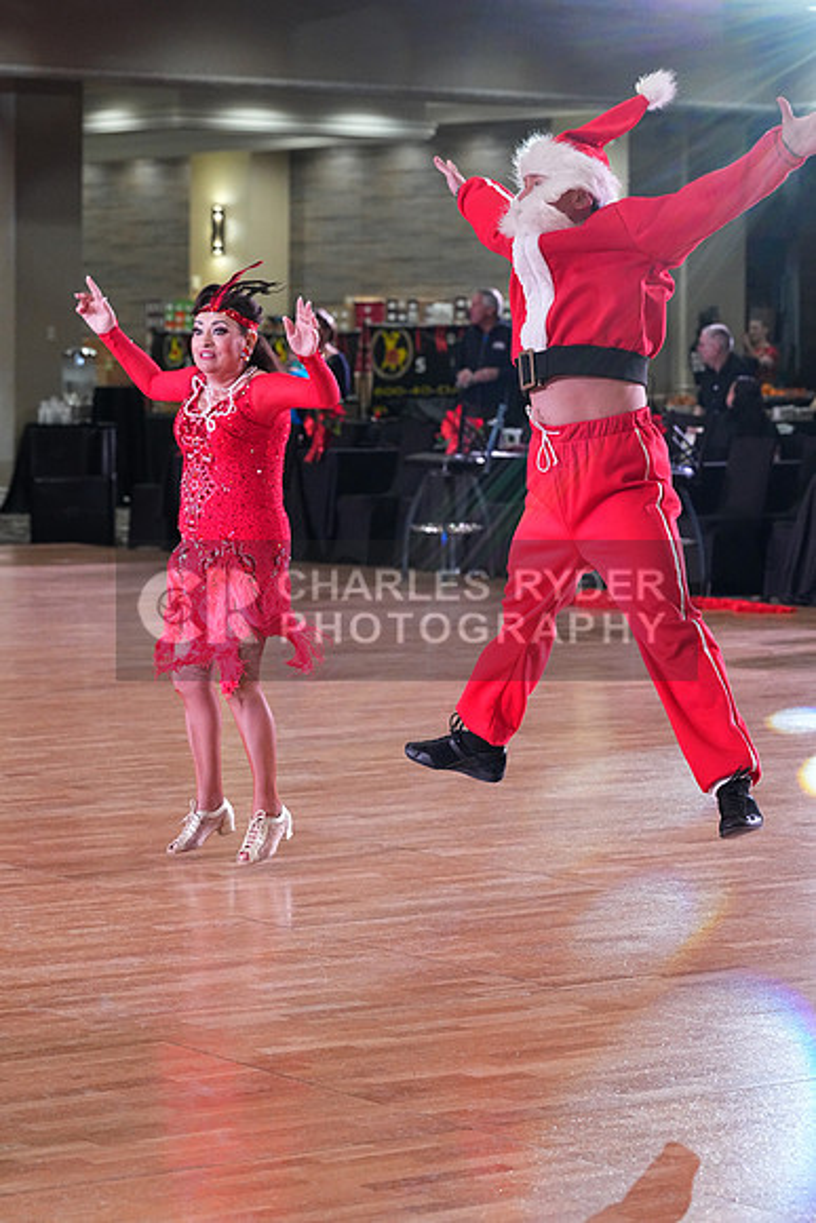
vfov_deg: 18.8
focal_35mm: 109
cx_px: 408
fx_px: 3704
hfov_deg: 12.6
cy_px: 612
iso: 5000
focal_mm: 109
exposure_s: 1/320
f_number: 5.6
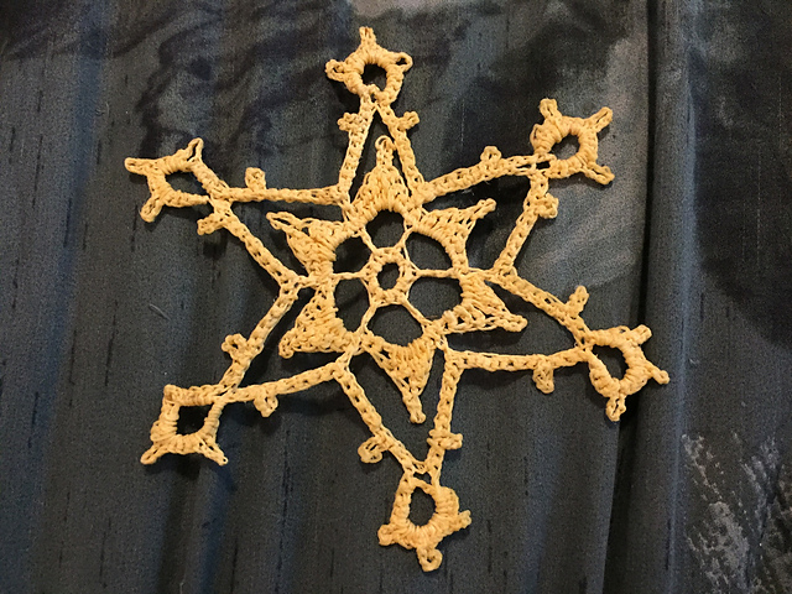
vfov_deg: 48.2
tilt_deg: -71.1
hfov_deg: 61.7
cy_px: 297
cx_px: 396
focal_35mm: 29
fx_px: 664
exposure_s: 1/30
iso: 200
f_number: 2.2
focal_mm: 4.15
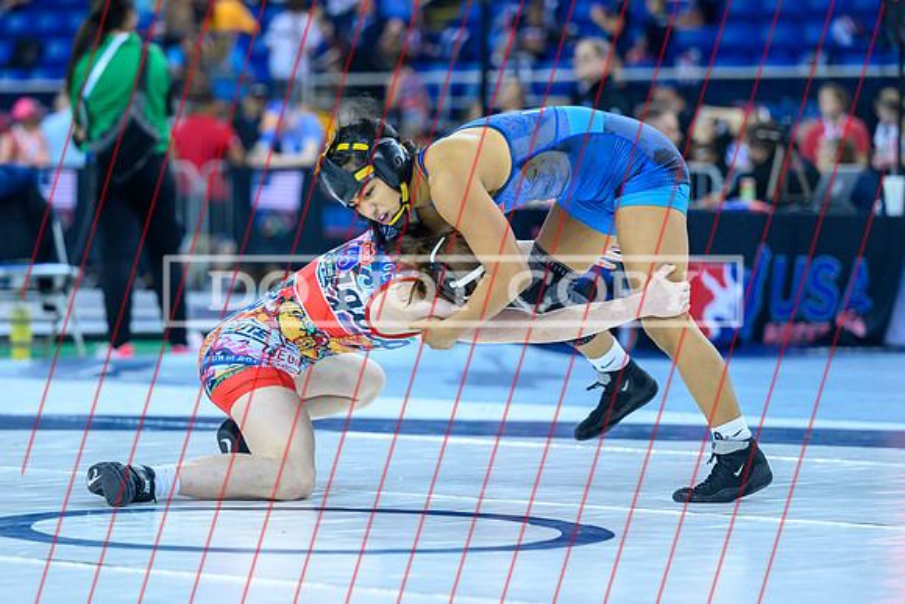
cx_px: 390
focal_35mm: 161
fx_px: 4038
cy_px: 276
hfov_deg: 12.8
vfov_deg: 8.6
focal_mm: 115
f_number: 2.8
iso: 2000
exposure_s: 1/800
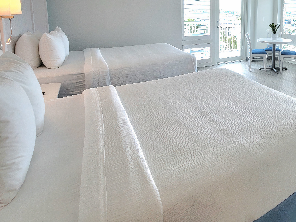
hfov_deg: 63.6
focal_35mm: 24
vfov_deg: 51.9
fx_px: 205
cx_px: 248
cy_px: 34
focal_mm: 2.2
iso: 64
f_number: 2.2
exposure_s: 1/154
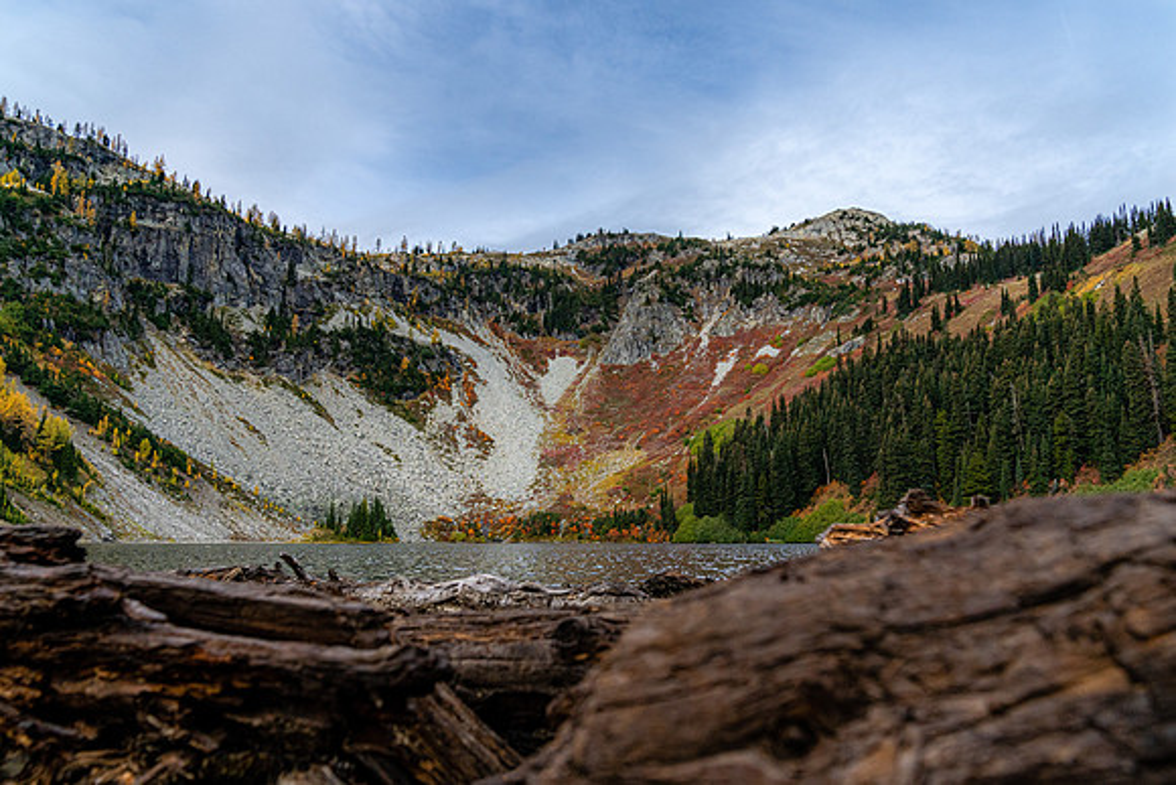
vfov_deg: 51.2
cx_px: 588
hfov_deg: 71.4
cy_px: 392
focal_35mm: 25
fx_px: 818
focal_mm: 24
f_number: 5
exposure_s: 1/3200
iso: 1000
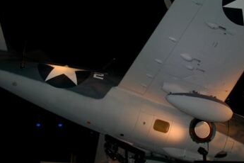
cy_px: 61
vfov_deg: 26.9
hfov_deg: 39.6
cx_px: 135
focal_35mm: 50
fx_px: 339
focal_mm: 18
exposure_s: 1/60
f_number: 3.5
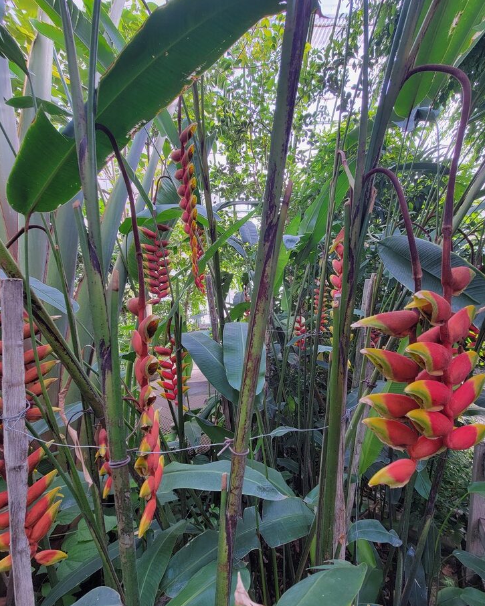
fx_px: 251
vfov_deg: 100.6
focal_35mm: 14
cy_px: 318
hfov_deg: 88.0
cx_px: 249
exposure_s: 1/85.3
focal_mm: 2.2
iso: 50
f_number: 2.2
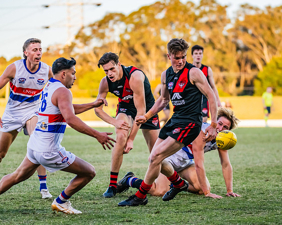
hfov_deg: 9.5
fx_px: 1696
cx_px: 180
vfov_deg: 7.6
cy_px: 106
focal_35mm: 203
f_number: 4
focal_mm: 170
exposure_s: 1/1600
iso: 1600
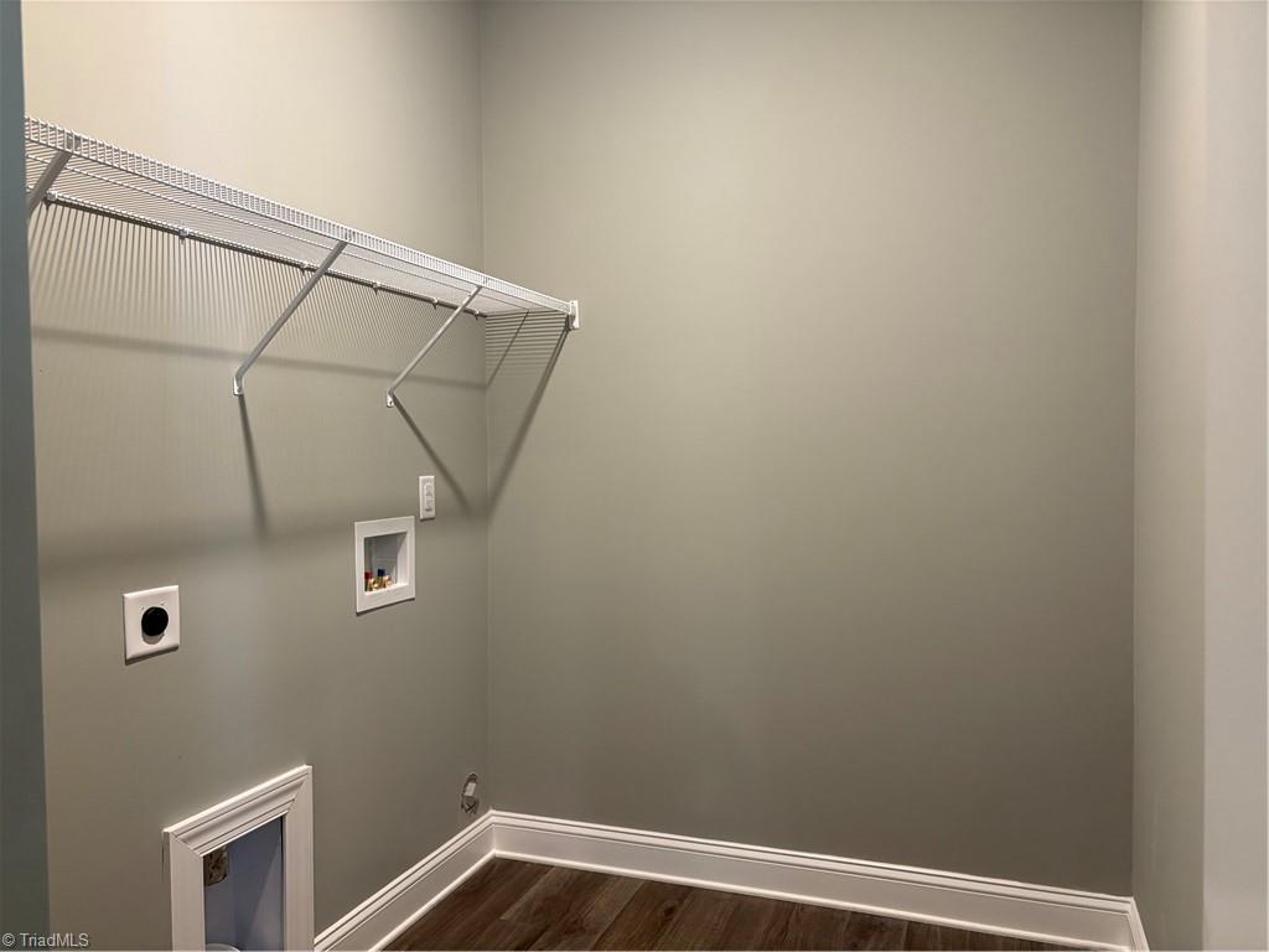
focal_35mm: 26
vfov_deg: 53.1
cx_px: 634
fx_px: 953
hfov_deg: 67.3
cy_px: 476
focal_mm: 5.96
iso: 320
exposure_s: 1/60
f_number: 1.6
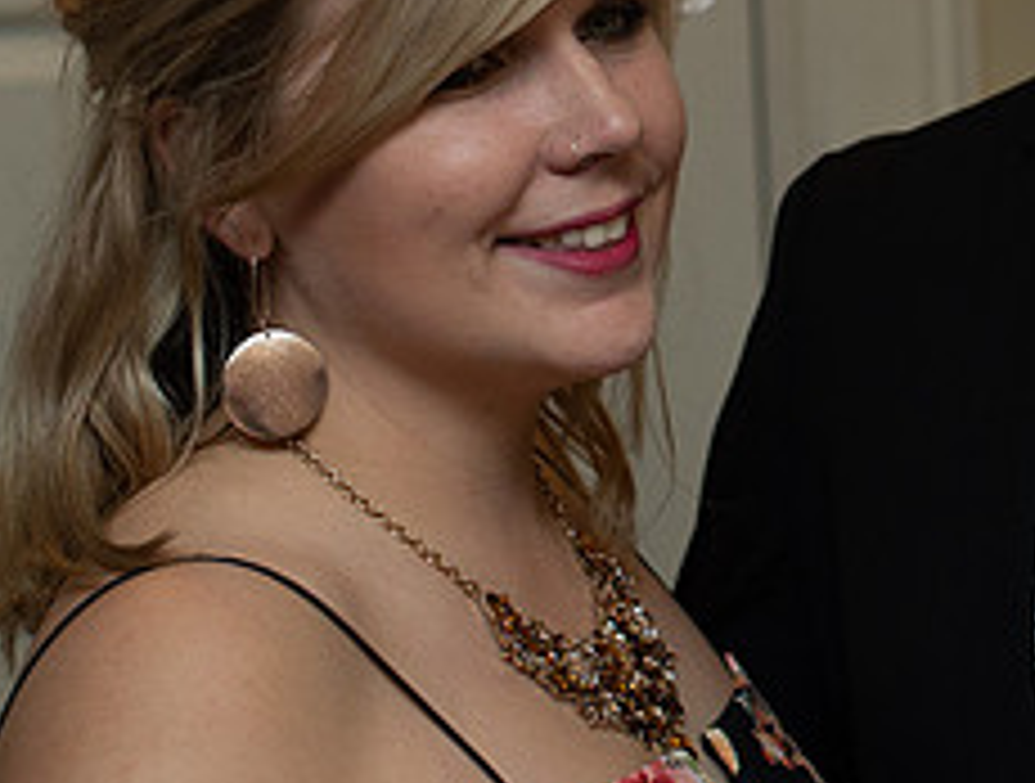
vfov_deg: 11.8
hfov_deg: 15.3
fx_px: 3719
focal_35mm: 124
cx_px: 1205
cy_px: -66
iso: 800
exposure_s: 1/100
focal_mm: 35
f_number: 2.8
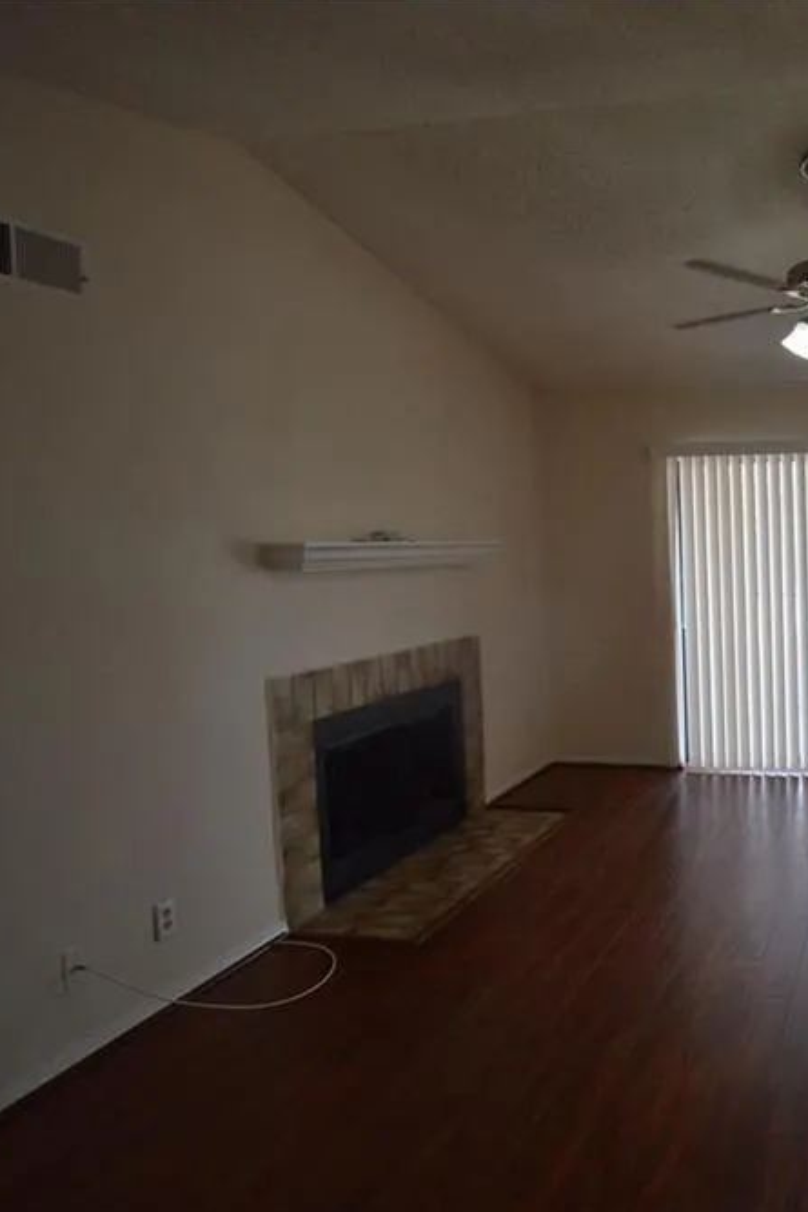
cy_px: 614
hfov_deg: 46.7
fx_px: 774
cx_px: 797
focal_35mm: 23
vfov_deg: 76.1
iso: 360
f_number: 5.6
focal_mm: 10
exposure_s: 1/125
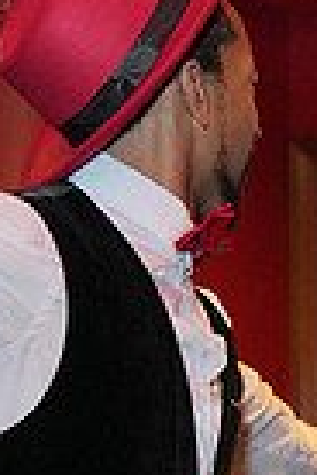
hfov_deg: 7.5
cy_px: 754
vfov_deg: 10.9
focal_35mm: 181
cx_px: 408
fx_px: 2391
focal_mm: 43
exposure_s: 1/200
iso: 4000
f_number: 4
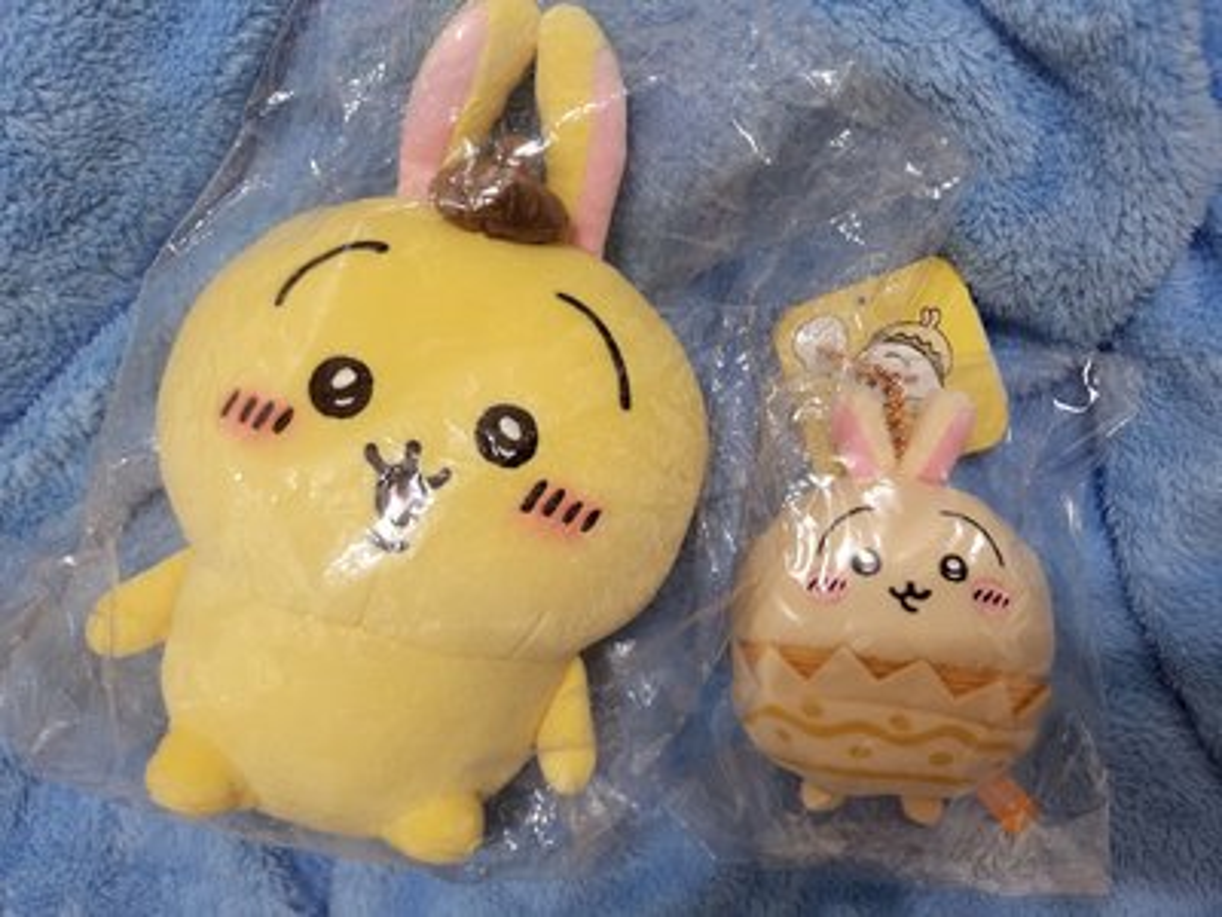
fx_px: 918
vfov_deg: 53.1
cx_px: 611
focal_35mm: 26
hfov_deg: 67.3
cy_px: 458
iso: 320
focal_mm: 5.4
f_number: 1.8
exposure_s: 1/40
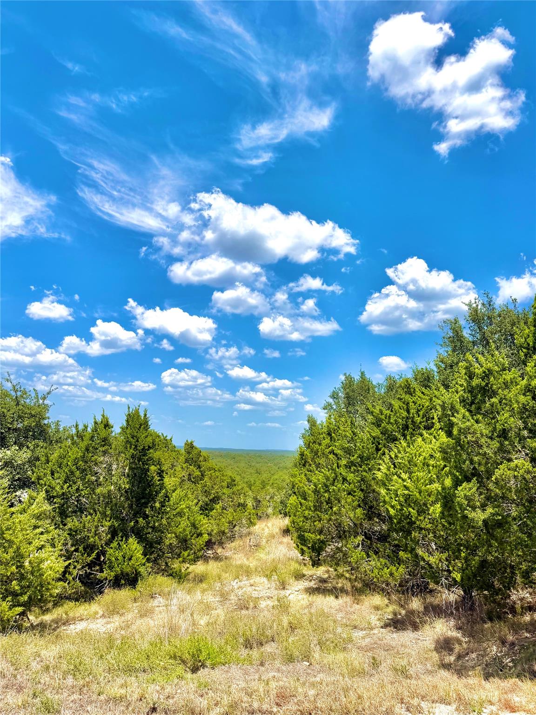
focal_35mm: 24
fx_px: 495
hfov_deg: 56.8
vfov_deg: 71.6
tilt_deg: +10.9
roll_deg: -2.3
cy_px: 358
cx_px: 268
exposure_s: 1/7353
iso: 80
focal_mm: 6.76
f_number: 1.78
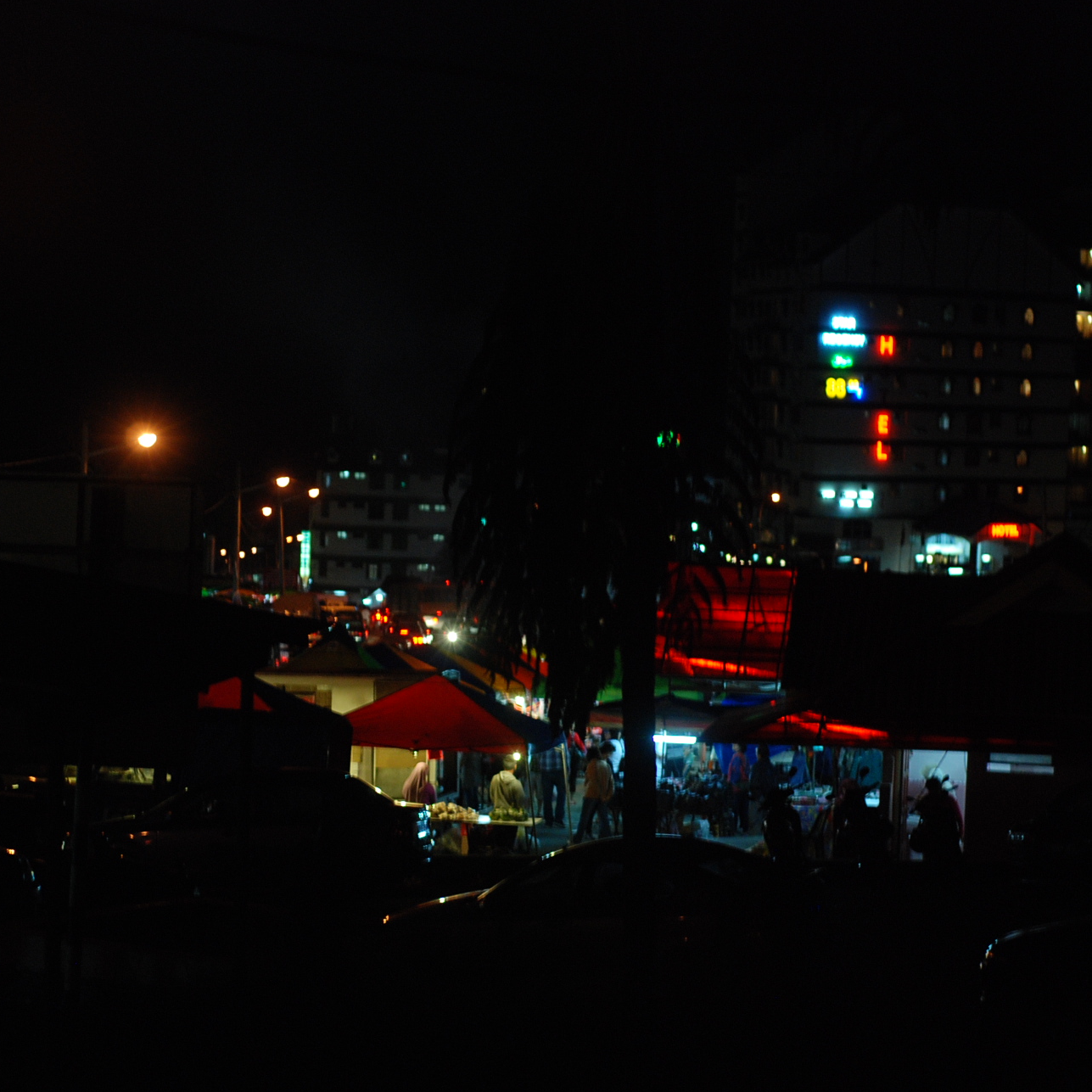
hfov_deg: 18.1
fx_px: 3426
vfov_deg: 18.1
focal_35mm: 96
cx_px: 524
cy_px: 546
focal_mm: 50
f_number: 2.8
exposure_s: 1/25
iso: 500
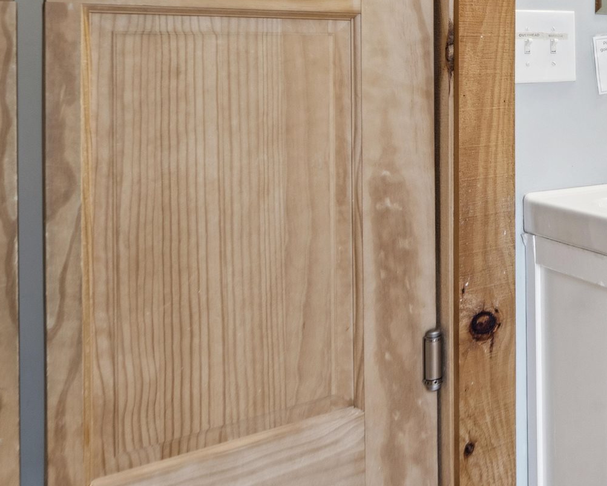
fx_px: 826
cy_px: 51
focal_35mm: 46
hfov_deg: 27.7
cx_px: 906
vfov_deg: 31.3
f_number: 7.1
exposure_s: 1/13
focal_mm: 16
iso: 400
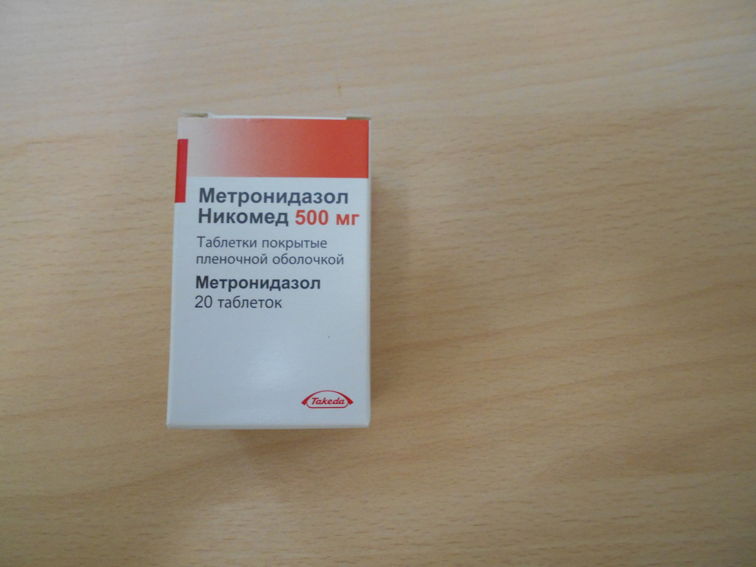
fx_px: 568
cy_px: 284
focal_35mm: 26
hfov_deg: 67.3
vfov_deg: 53.1
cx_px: 378
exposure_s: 1/25
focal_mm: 4.6
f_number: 3.2
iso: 400
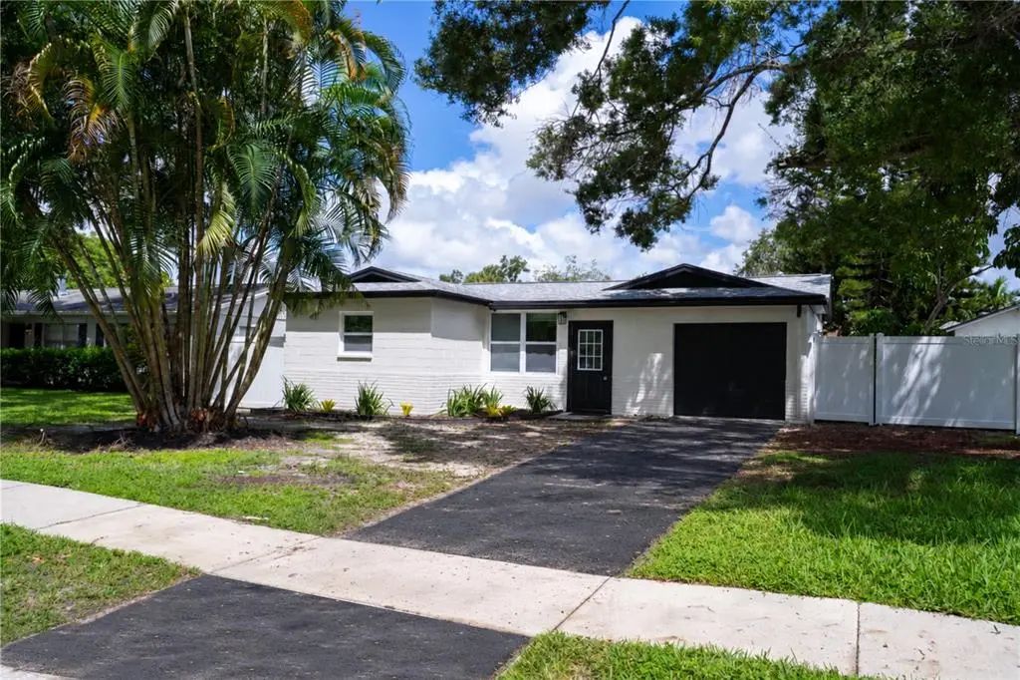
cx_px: 510
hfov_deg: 65.5
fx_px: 793
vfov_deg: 46.4
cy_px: 340
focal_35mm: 28
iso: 400
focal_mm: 28
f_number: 8
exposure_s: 1/750
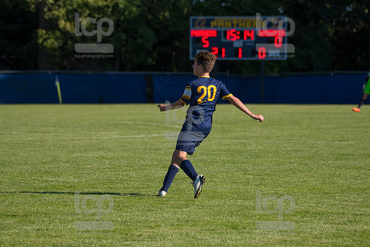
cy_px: 124
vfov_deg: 6.0
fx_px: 2364
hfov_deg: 8.9
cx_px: 185
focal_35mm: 230
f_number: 5.6
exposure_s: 1/2000
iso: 320
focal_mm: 230
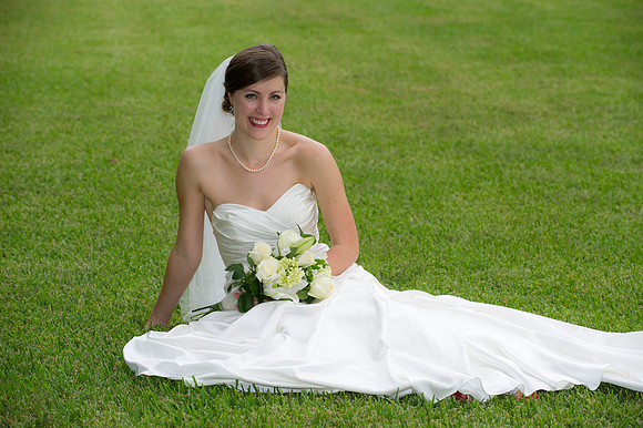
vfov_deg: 11.8
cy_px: 214
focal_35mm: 116
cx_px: 322
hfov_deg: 17.7
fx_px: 2071
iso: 400
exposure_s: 1/250
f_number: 4.5
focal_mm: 116
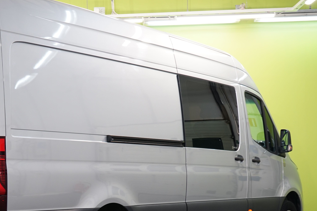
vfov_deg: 17.1
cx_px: 60
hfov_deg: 25.2
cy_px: 173
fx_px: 696
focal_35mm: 79
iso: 500
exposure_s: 1/25
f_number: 6.3
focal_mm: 40
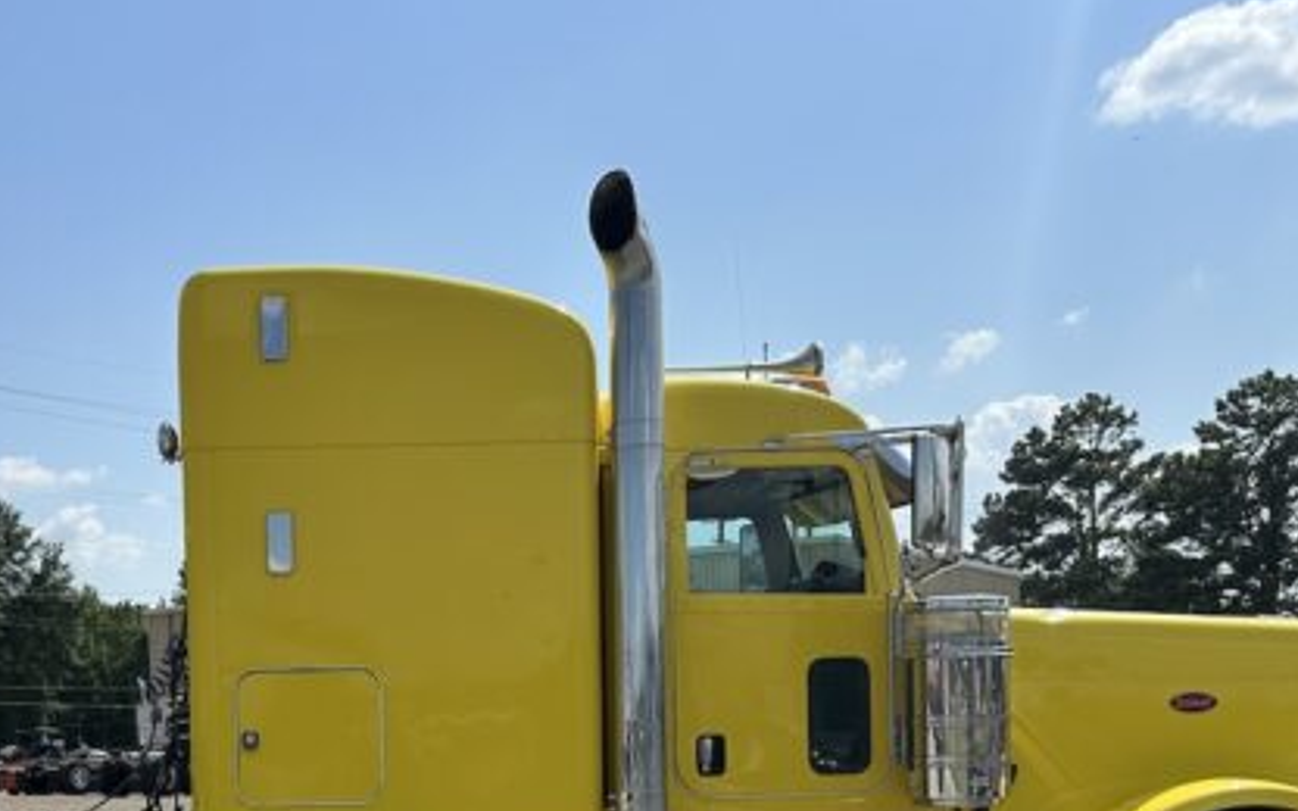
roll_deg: +2.6
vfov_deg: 26.2
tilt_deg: -1.8
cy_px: 789
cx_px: 365
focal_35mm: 47
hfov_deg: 41.7
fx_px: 1663
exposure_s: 1/7042
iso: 80
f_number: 1.78
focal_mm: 6.86
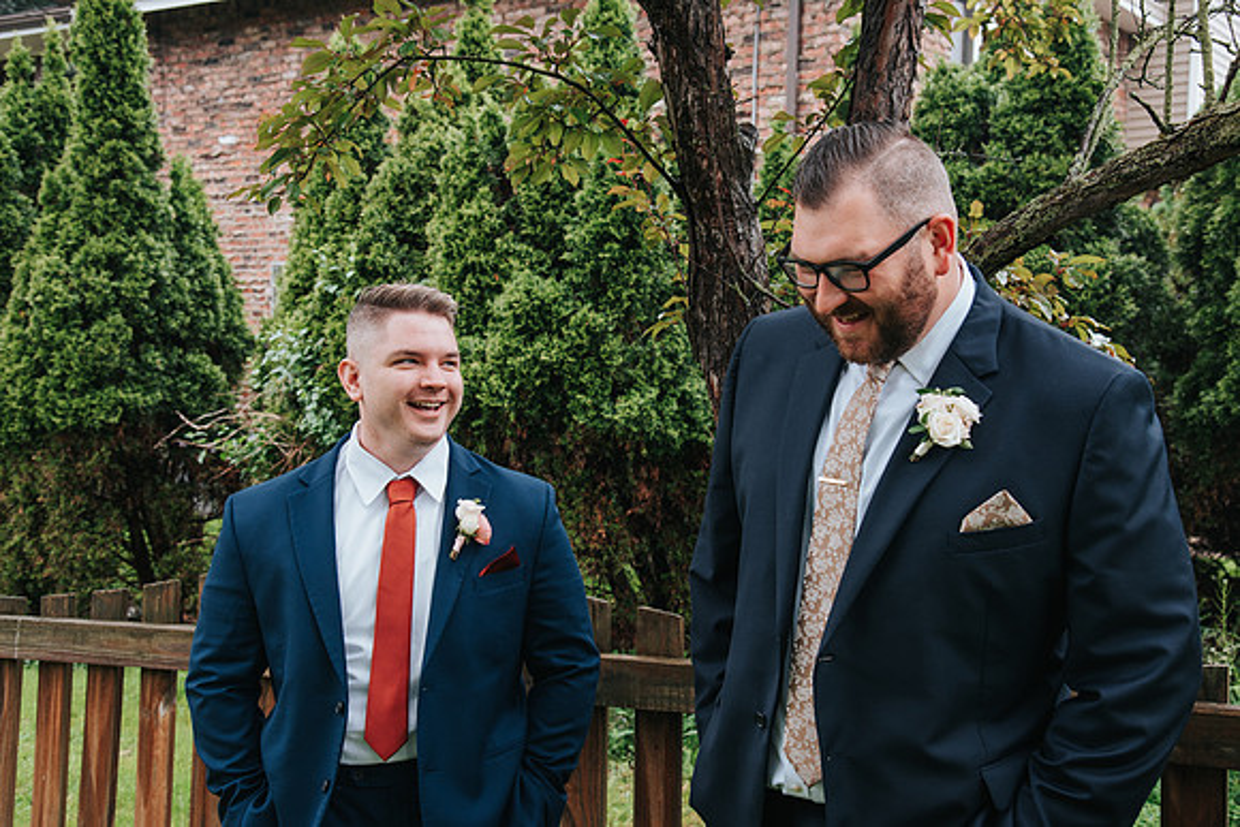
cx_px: 620
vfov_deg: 30.5
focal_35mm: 44
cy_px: 414
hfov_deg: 44.5
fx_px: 1516
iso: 400
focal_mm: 44
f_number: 5.6
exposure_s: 1/125
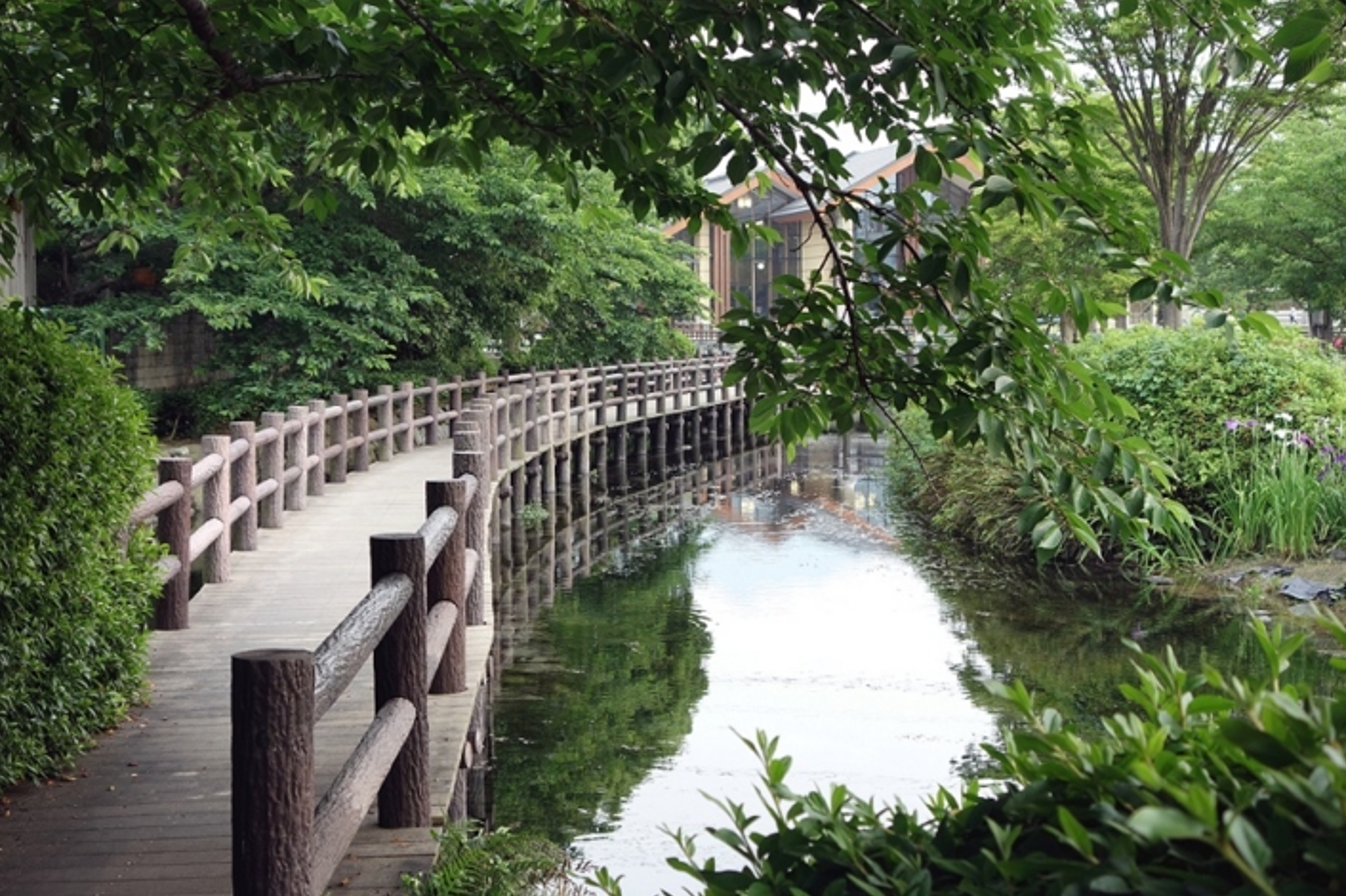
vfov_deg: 26.4
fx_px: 1906
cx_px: 684
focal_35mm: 51
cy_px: 396
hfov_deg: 38.9
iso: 125
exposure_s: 1/100
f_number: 3.5
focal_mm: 16.78
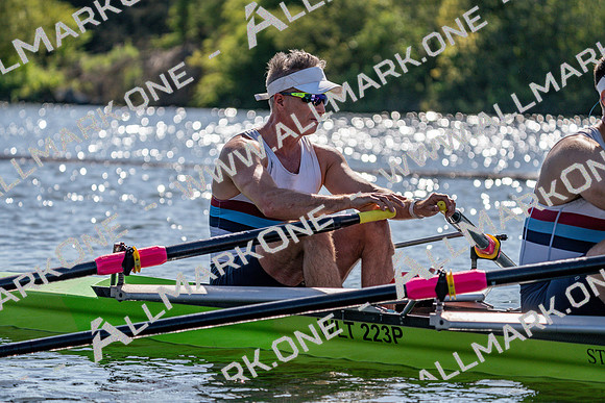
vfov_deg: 6.9
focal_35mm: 200
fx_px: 3362
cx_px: 302
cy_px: 202
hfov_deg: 10.3
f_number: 5.6
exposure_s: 1/2000
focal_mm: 200
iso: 200
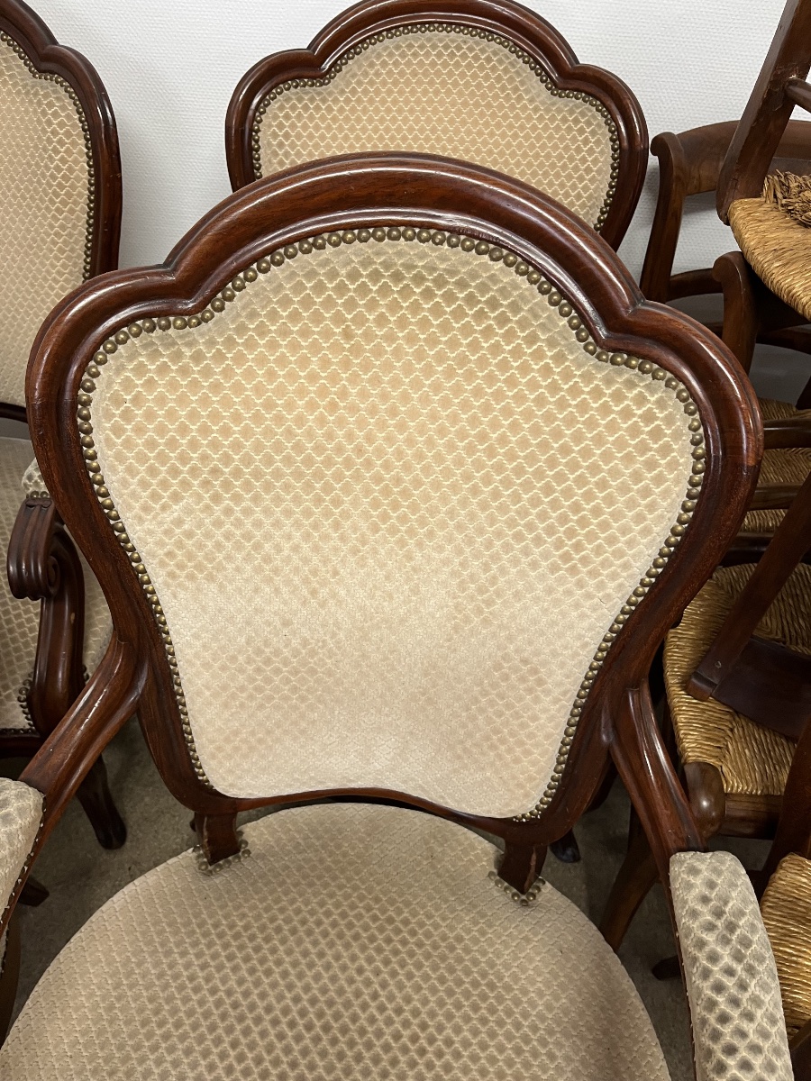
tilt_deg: -44.1
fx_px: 812
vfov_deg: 67.3
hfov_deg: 53.1
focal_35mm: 26
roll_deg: -4.5
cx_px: 406
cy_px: 540
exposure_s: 1/50
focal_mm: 5.1
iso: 100
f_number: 1.6
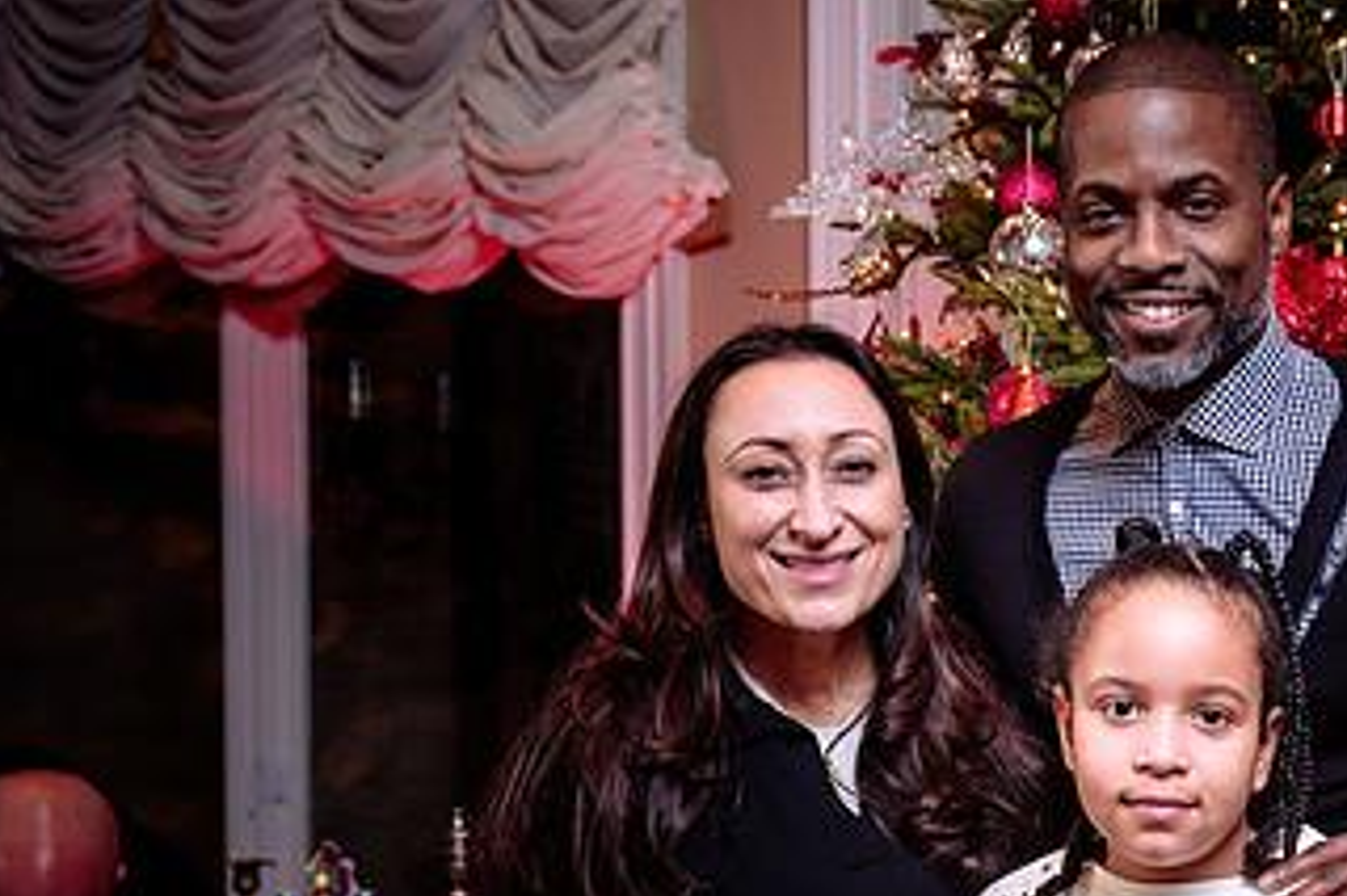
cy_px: 736
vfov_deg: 15.9
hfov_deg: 23.5
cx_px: 1132
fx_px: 3179
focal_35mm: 85
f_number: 4
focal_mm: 43
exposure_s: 1/60
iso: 200
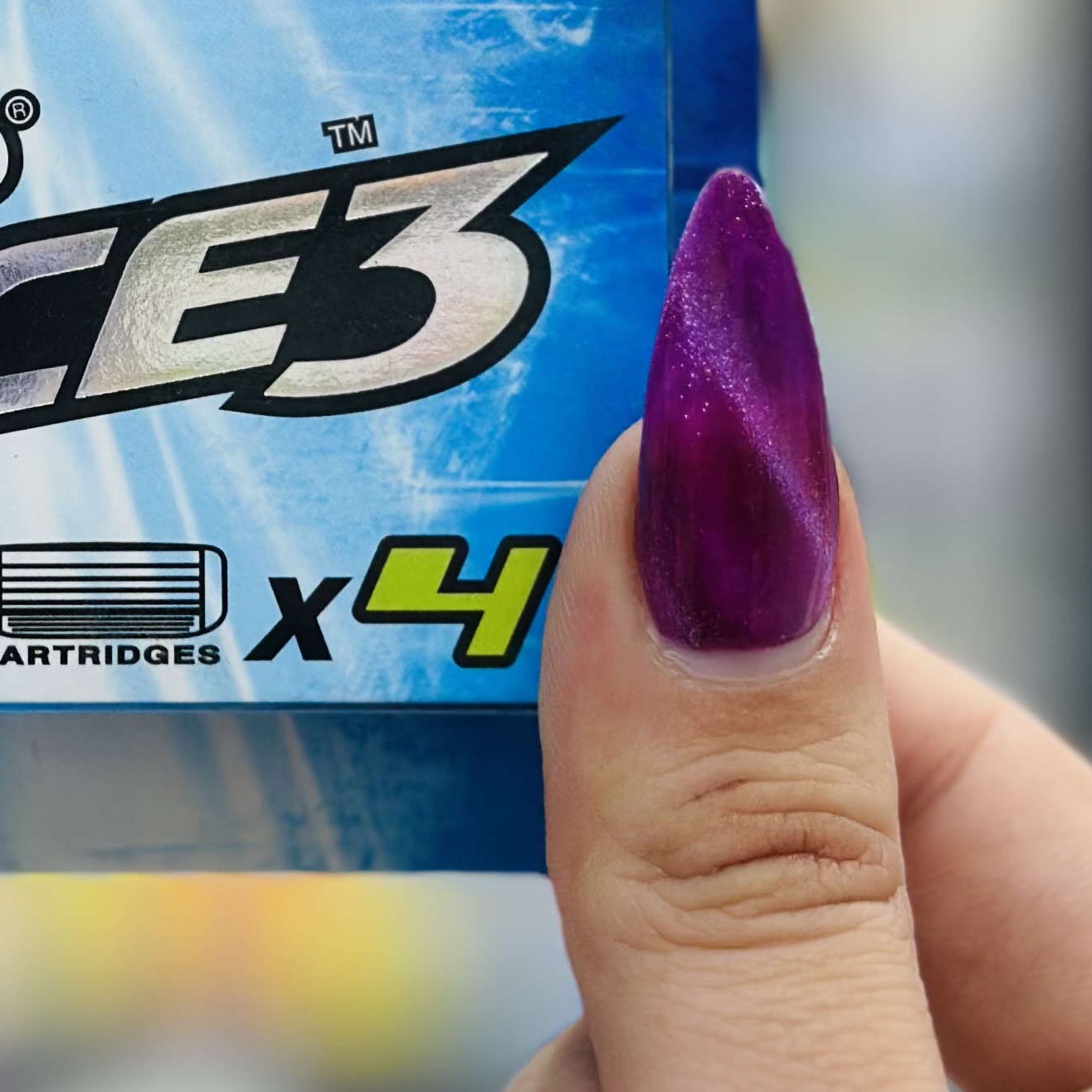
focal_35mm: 130
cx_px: -28
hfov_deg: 13.2
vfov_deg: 13.3
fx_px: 4640
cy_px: 20
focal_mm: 6.86
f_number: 1.78
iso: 80
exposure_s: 1/125
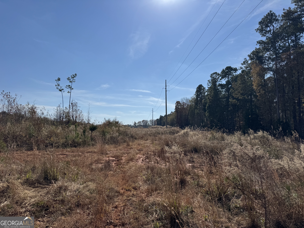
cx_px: 152
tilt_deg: +3.3
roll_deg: -0.2
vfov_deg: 56.8
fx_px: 211
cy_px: 114
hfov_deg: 71.6
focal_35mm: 24
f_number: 1.78
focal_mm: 6.76
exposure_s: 1/12346
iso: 80
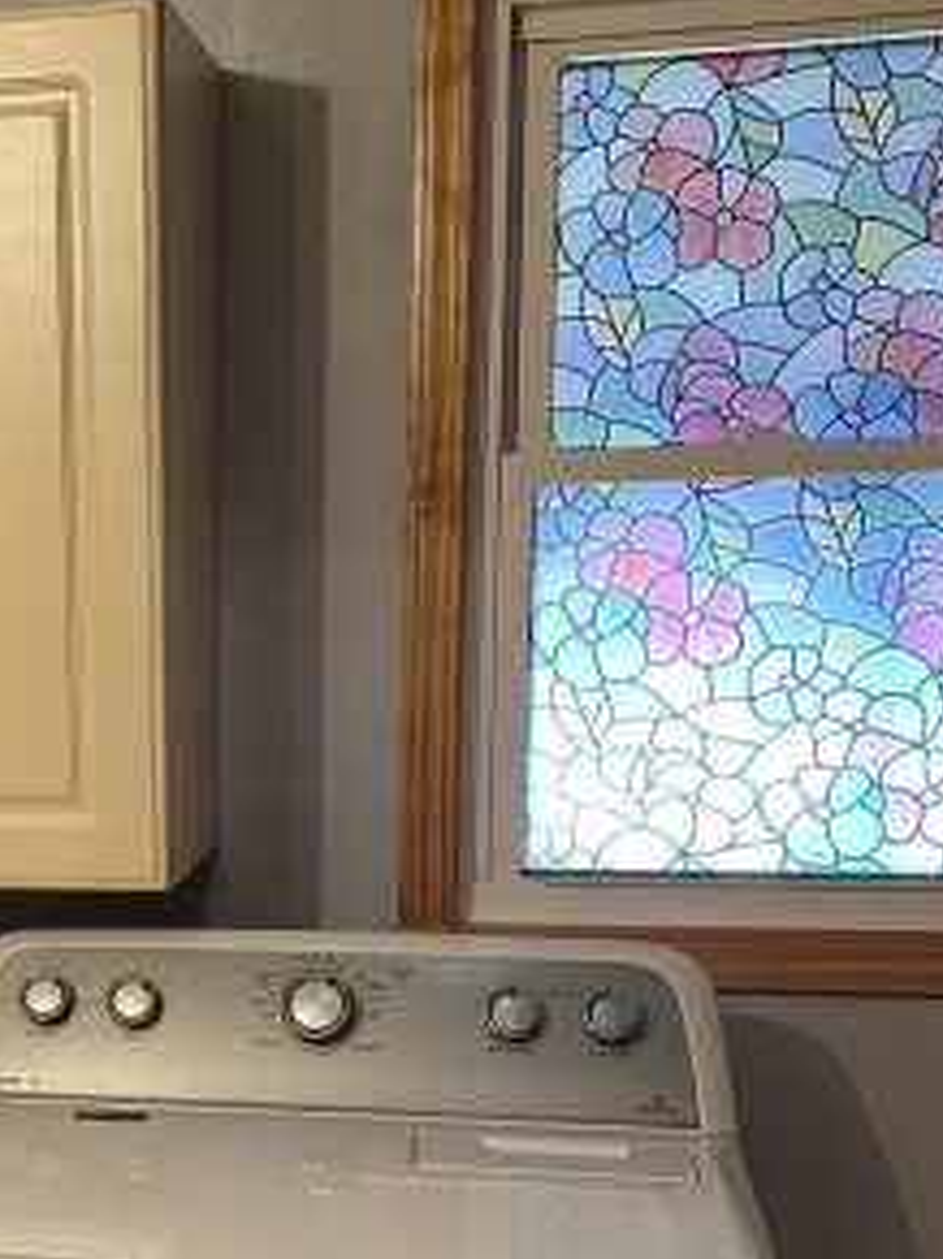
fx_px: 1999
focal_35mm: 55
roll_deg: +0.0
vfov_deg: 34.2
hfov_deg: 25.6
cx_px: 69
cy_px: 941
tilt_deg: -9.7
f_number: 1.78
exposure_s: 1/60
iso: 250
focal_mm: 6.86
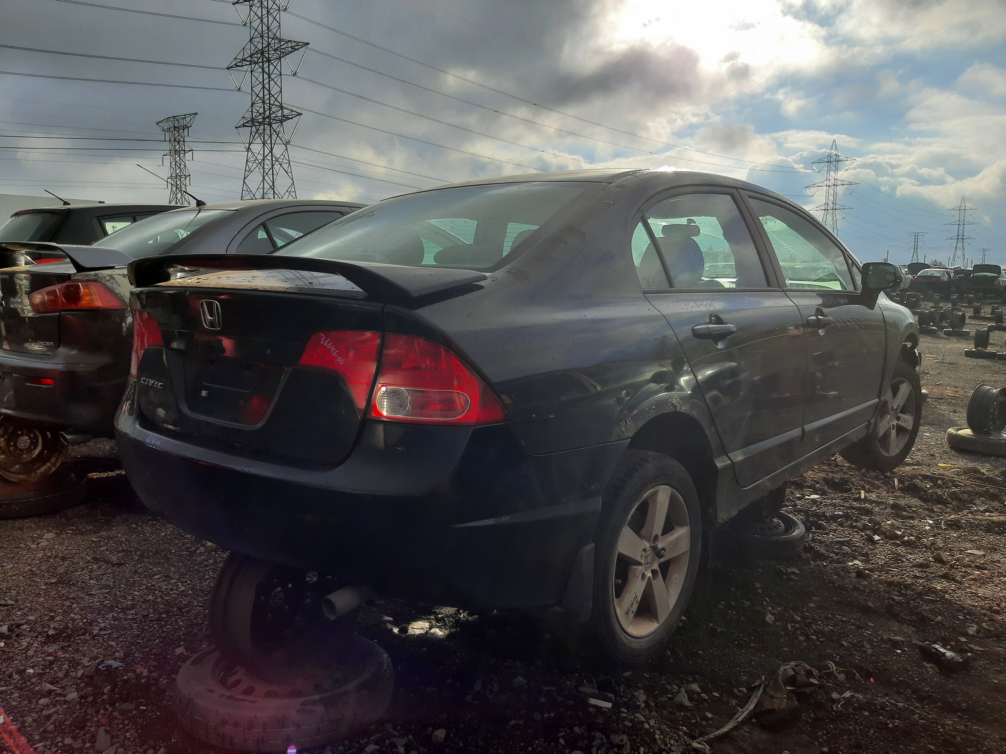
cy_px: 377
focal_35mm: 26
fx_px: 756
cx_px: 503
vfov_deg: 53.1
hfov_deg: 67.3
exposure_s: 1/1748
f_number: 1.7
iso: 40
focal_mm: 3.92
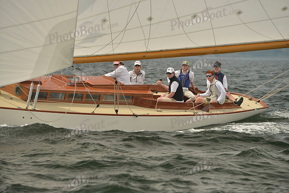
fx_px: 1606
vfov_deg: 6.9
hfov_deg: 10.3
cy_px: 96
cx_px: 144
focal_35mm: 200
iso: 280
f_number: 7.1
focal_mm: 200
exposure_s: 1/800
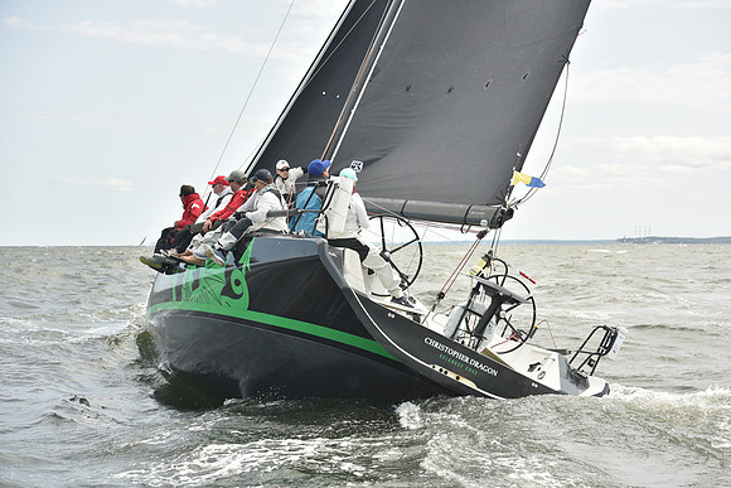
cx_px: 366
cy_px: 244
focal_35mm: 70
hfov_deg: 28.8
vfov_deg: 19.5
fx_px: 1422
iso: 250
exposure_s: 1/800
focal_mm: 70
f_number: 5.6
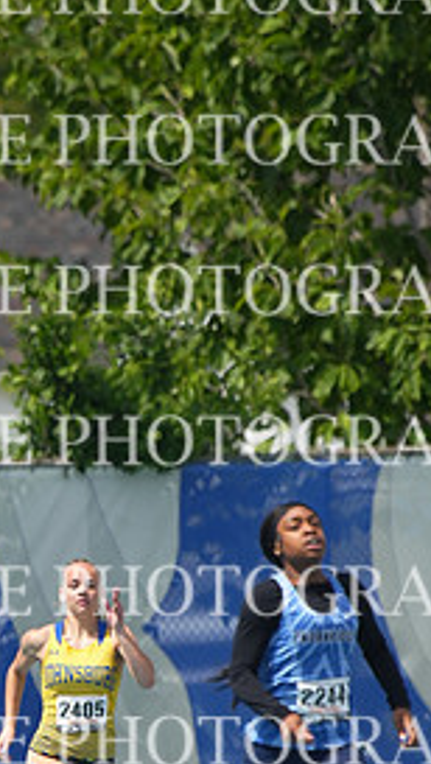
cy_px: 666
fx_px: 18043
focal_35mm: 890
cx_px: 35
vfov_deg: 2.4
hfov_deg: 1.4
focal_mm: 400
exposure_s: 1/1250
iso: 320
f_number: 6.3
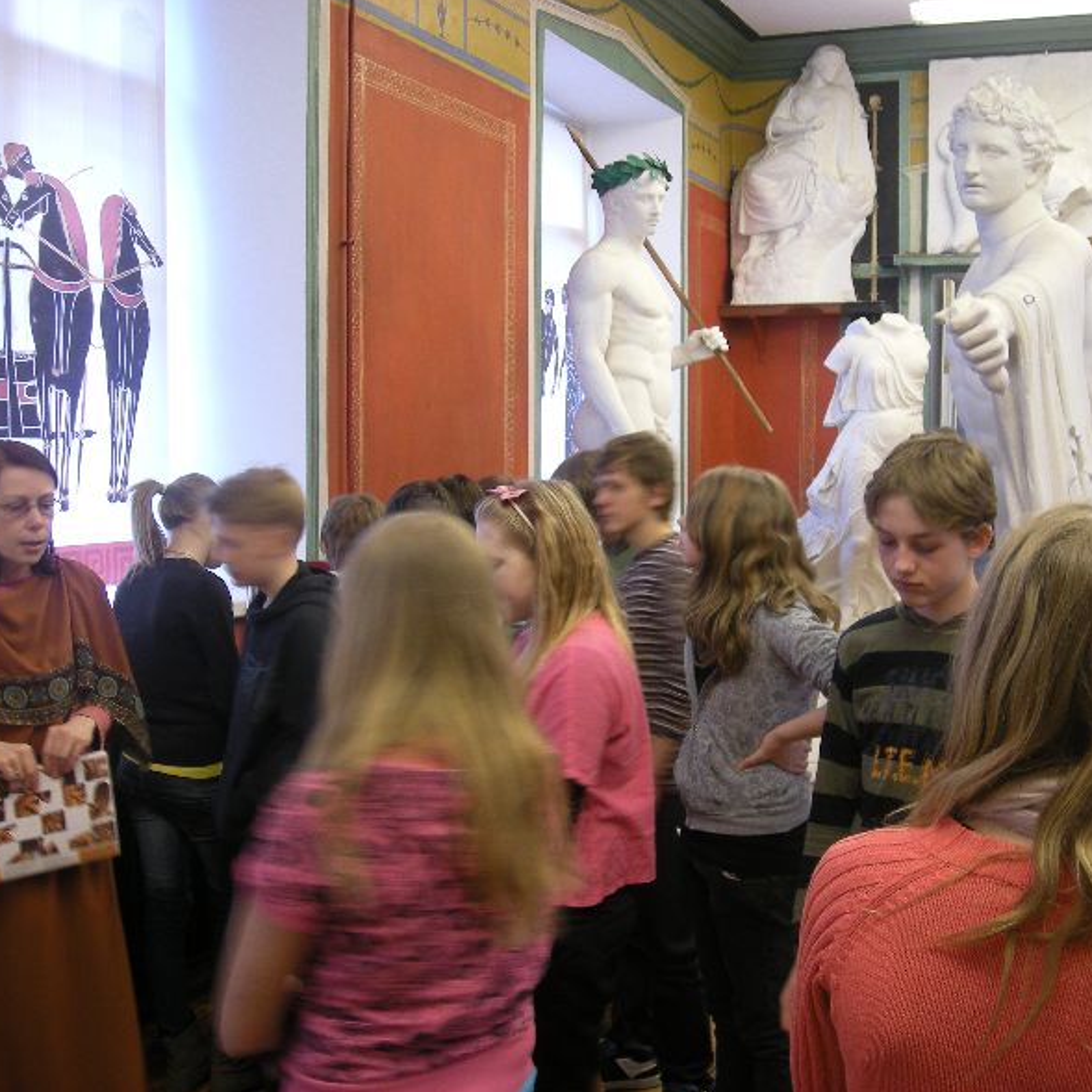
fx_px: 1499
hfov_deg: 39.9
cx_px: 627
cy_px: 540
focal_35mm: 42
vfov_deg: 40.0
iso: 91
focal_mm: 5.7
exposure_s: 1/7.9
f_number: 2.8
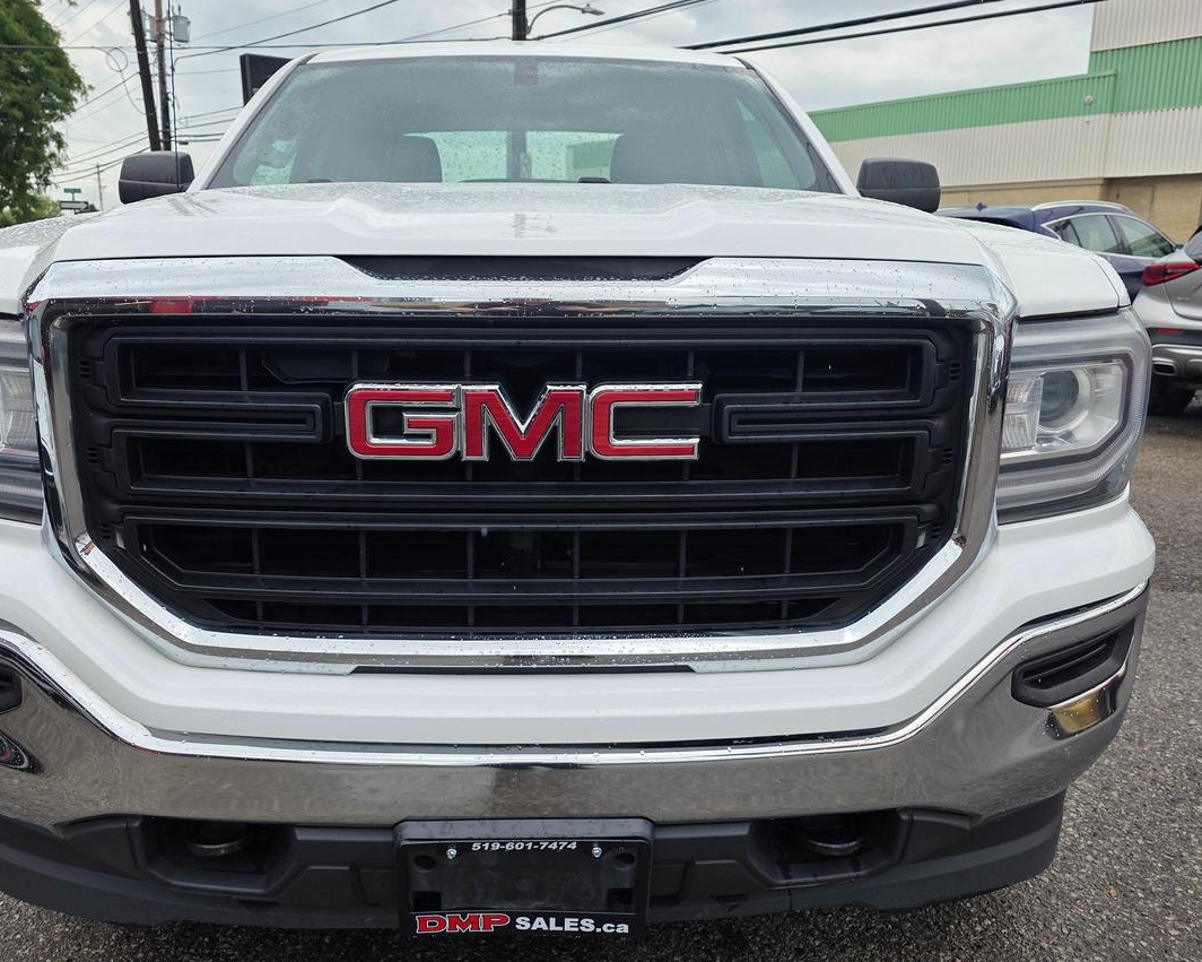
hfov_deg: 63.9
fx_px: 960
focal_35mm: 27
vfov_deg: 53.2
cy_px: 483
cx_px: 537
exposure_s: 1/359
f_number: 1.7
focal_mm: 6.3
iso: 32
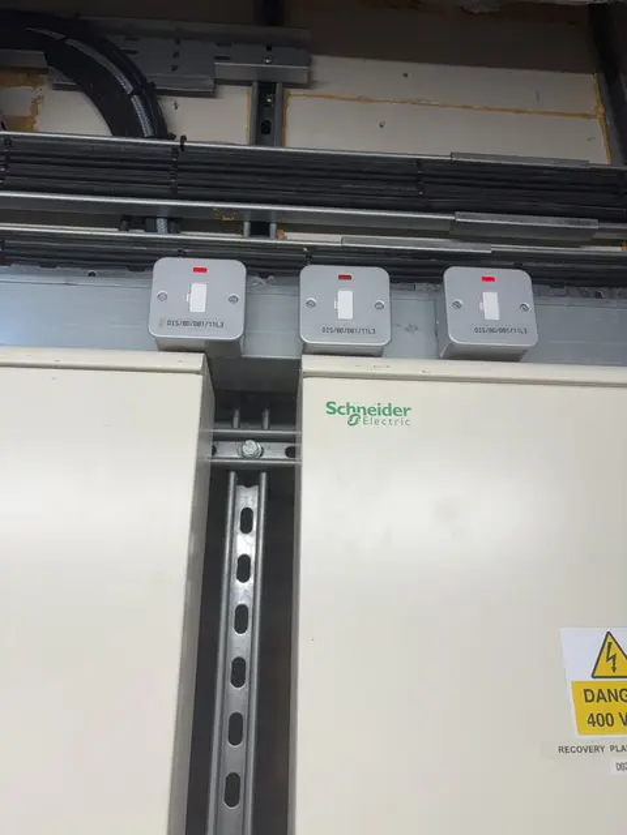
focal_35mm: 26
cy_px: 418
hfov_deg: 53.1
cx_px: 314
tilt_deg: +22.3
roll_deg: -0.4
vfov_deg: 67.3
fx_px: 628
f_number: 1.6
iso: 64
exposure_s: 1/100
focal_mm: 5.96
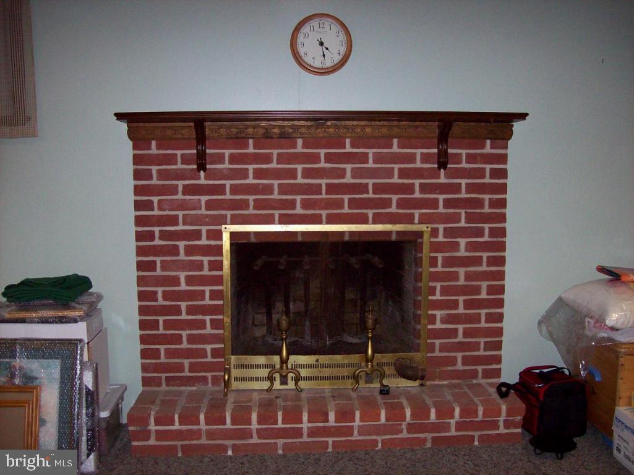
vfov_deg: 39.6
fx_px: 659
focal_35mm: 36
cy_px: 238
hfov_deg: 51.4
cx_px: 317
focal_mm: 6
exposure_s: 1/64
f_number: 2.7
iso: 140
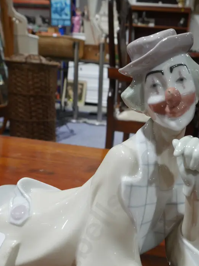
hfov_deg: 34.6
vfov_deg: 45.3
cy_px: 171
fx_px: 314
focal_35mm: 41
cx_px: 140
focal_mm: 14
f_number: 9
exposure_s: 1/60
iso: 1600
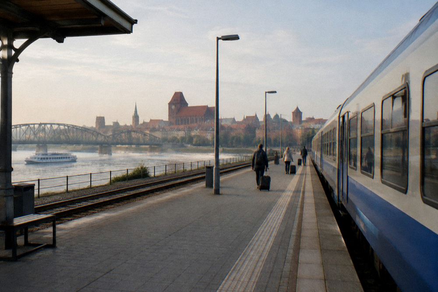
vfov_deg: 37.8
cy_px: 146
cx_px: 219
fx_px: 426
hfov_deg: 54.5
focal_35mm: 35
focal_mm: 35
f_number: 5
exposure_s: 1/1250
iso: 400
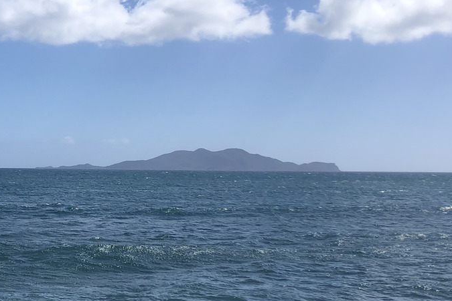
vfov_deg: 19.7
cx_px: 4
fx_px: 866
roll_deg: +0.5
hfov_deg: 27.6
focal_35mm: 69
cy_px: 143
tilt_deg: +1.6
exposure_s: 1/3436
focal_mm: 4
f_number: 1.8
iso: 20
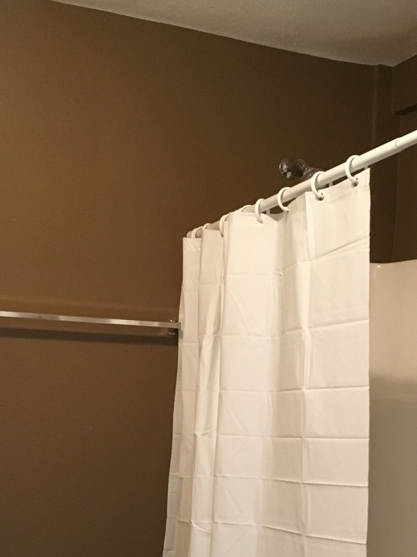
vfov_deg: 34.7
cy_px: 472
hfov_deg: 27.5
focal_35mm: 53
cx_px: 218
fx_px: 852
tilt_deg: -5.6
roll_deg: -0.9
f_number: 2.2
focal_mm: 4.15
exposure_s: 1/30
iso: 200
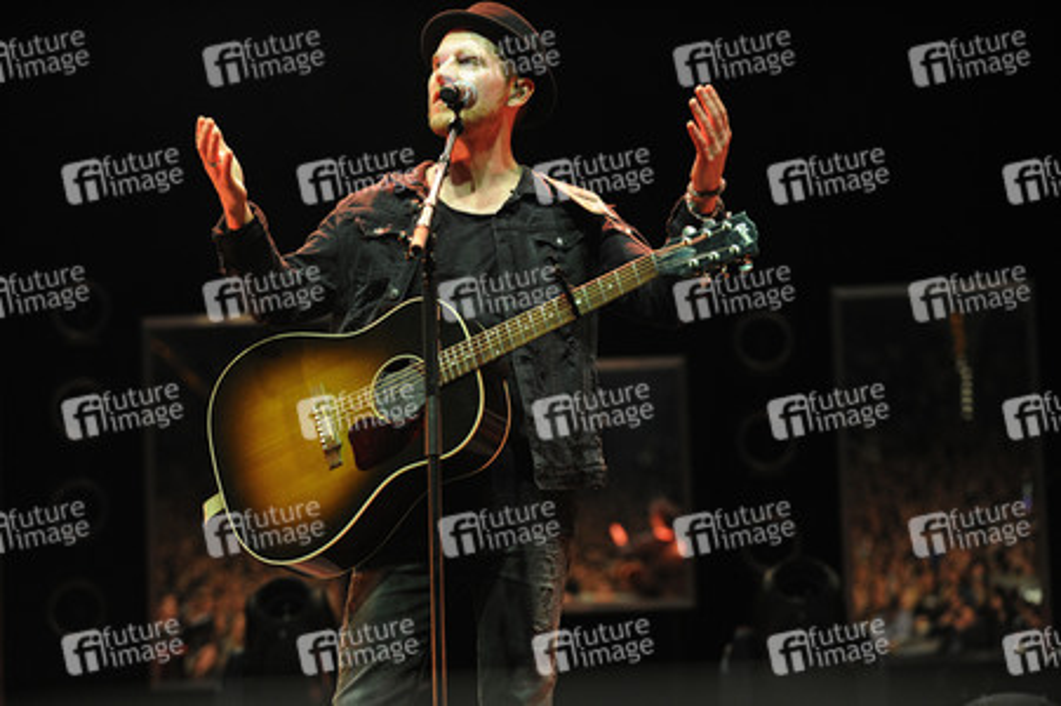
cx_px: 530
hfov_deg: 18.6
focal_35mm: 110
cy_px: 353
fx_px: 3239
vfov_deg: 12.4
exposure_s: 1/320
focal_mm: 110
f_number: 3.5
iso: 2500
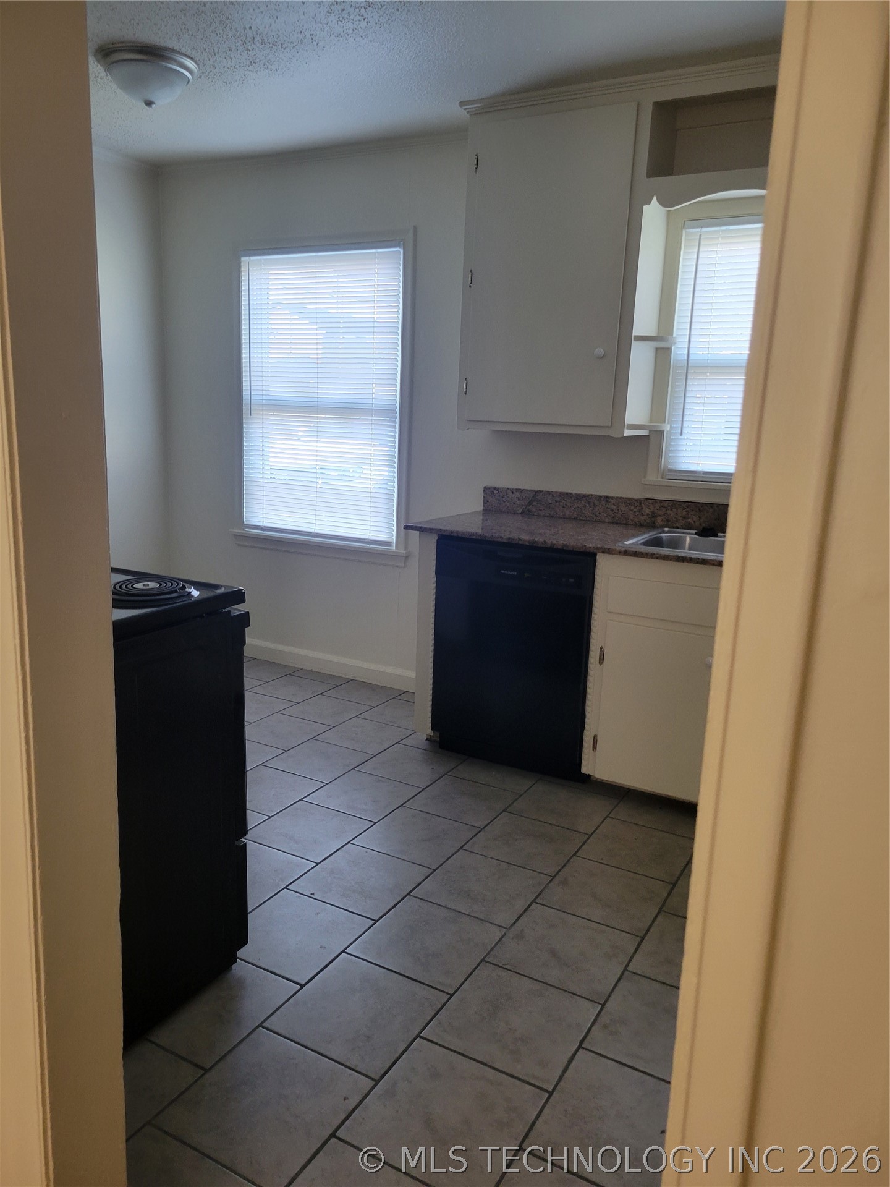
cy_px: 594
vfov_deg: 67.3
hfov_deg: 53.1
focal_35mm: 26
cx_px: 445
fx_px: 891
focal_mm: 5.4
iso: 200
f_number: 1.8
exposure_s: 1/60
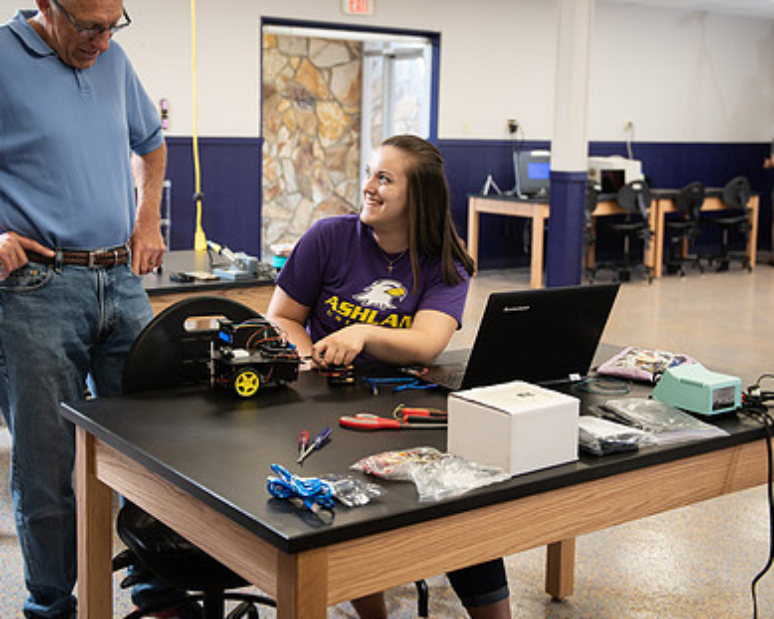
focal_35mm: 49
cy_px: 250
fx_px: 1122
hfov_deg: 38.0
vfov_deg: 30.8
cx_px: 336
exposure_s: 1/200
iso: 800
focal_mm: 35
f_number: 3.2
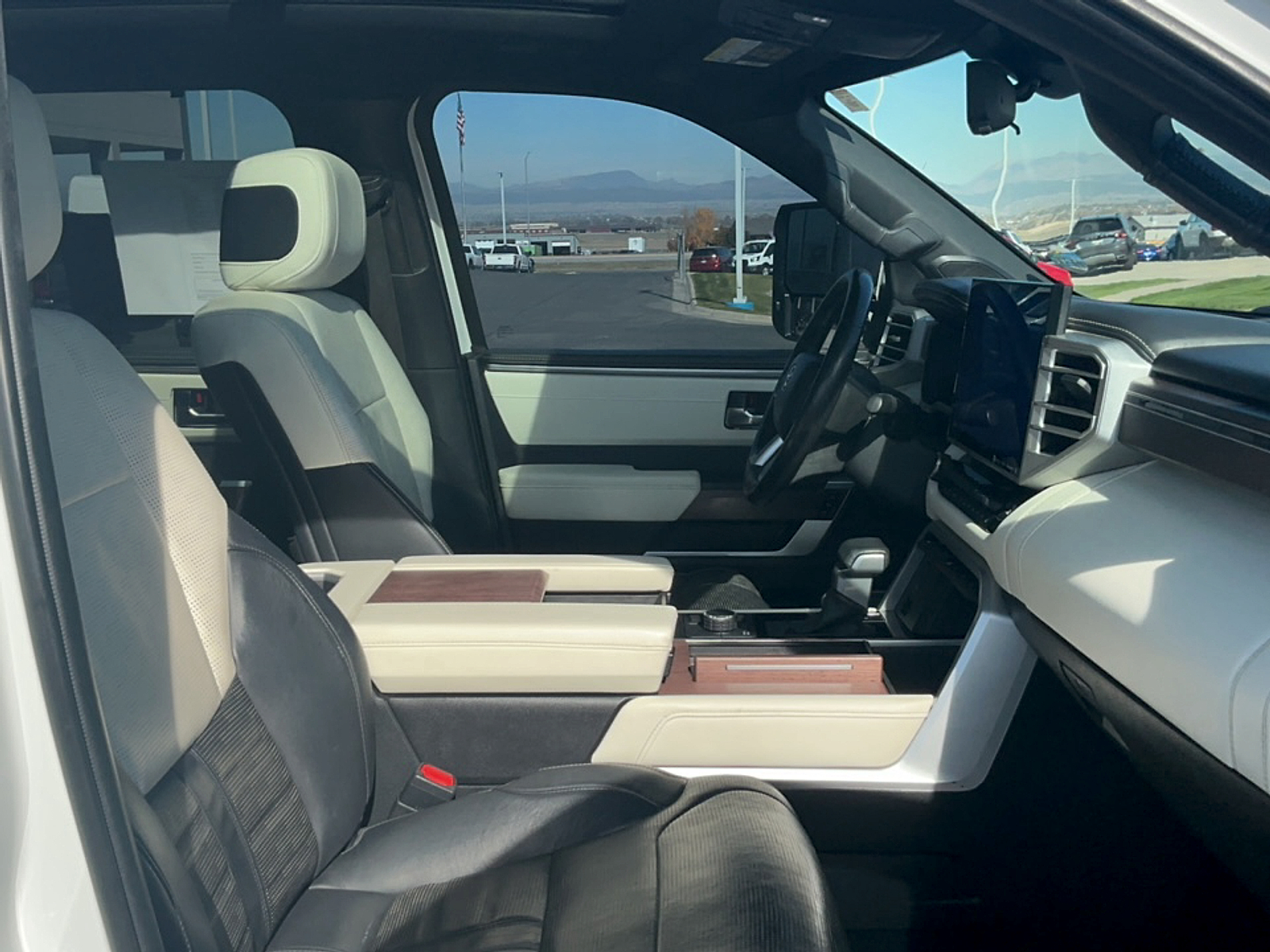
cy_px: 476
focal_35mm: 30
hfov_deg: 60.0
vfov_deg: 46.8
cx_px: 635
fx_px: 1101
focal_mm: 3
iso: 25
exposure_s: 1/1342
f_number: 1.8
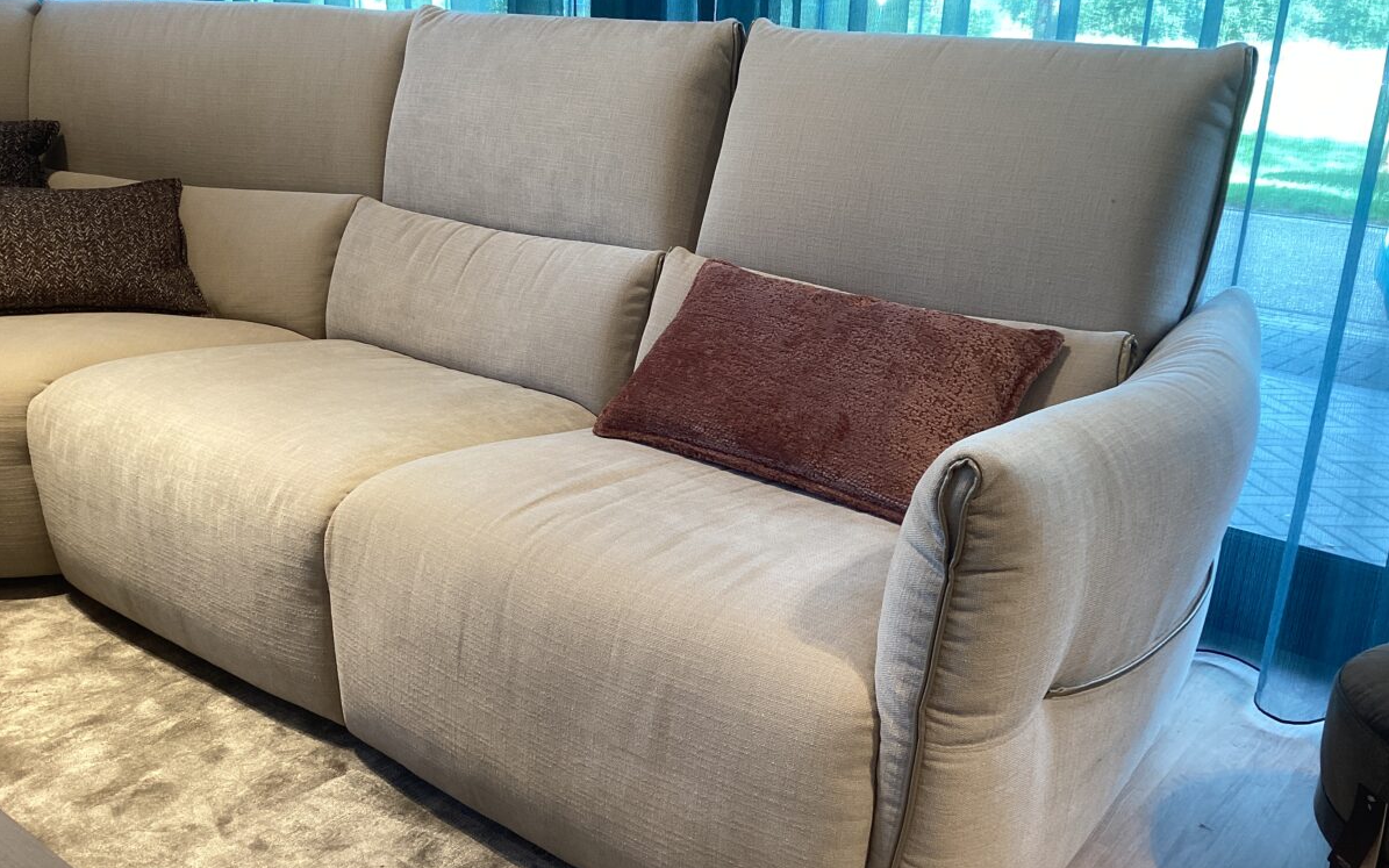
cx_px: 694
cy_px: 472
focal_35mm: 33
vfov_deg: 38.3
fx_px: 1249
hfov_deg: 58.1
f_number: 2.4
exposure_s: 1/60
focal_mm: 3.3
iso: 64
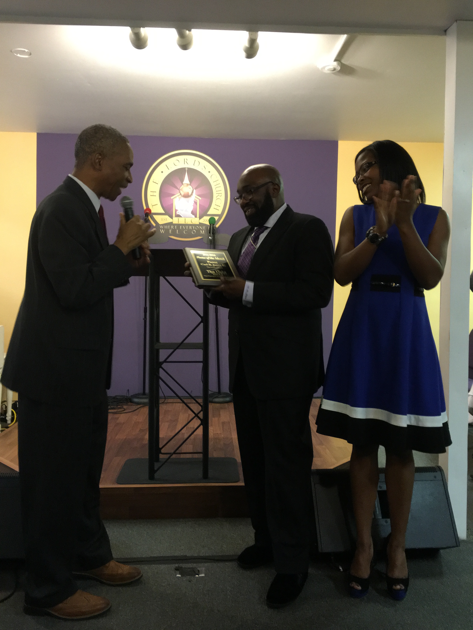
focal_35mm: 29
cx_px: 236
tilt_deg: -0.4
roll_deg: -1.2
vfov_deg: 61.7
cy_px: 315
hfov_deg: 48.2
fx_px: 528
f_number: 2.2
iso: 200
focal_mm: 4.15
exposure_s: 1/15
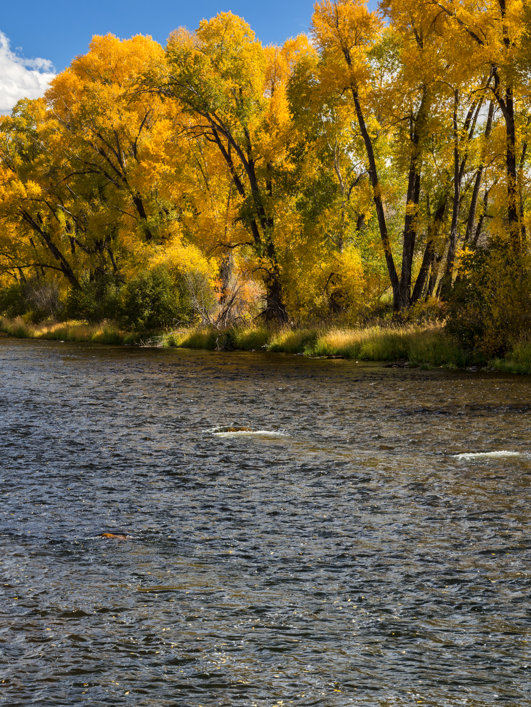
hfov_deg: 15.3
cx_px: 112
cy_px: 305
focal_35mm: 96
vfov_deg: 20.4
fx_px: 1964
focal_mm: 50
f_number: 10
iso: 100
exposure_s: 1/80
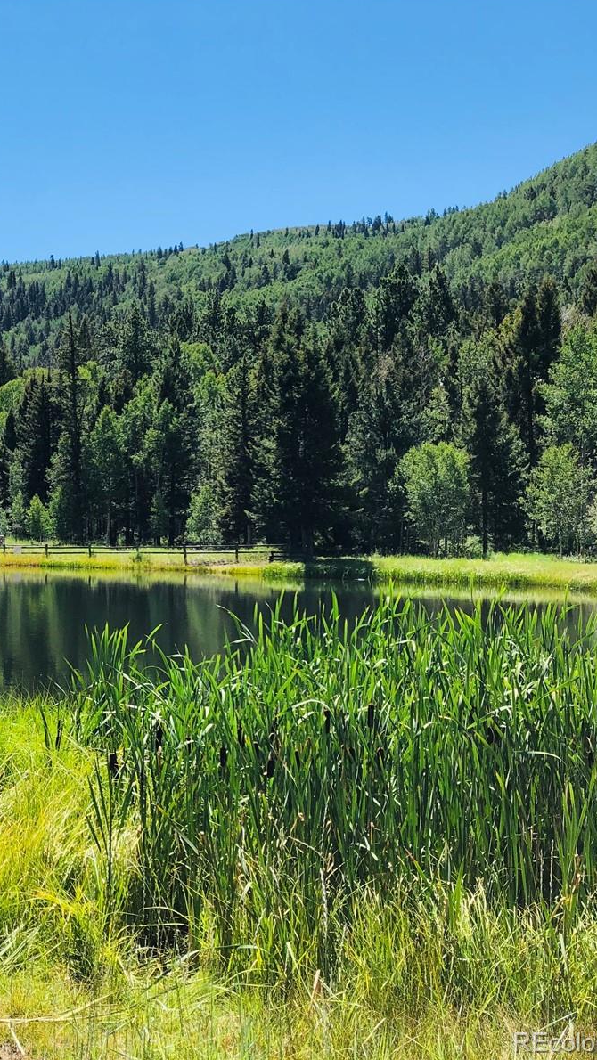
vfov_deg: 49.4
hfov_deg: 26.8
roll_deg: -0.4
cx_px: -55
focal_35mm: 41
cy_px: 526
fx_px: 1153
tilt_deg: +0.7
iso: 20
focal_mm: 3.99
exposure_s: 1/1297
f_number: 1.8
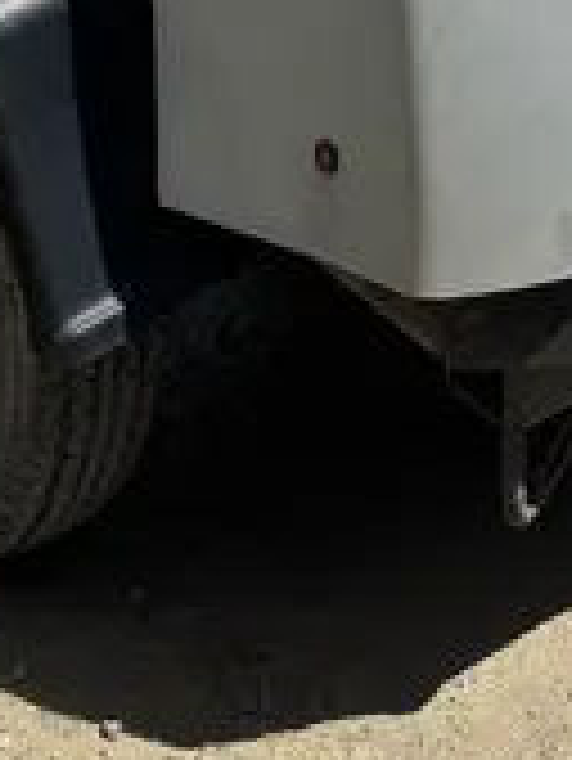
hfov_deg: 14.0
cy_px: -843
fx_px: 2288
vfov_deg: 14.8
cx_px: 595
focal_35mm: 104
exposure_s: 1/4950
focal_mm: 6.76
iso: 80
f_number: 1.78
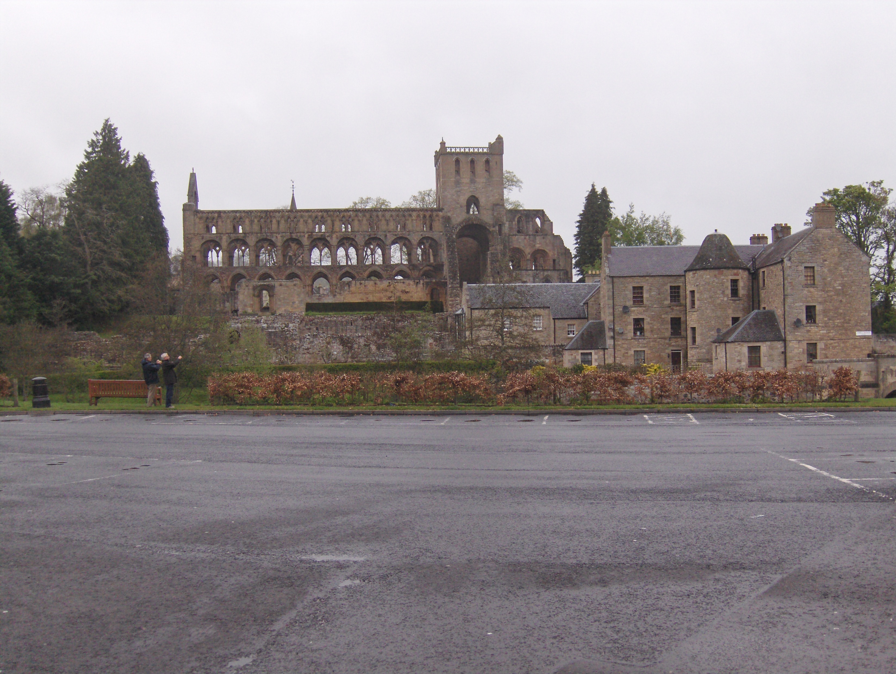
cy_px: 337
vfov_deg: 40.8
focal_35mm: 35
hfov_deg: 52.6
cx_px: 448
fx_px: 907
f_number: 3.5
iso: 100
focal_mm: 7.5
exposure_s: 1/360
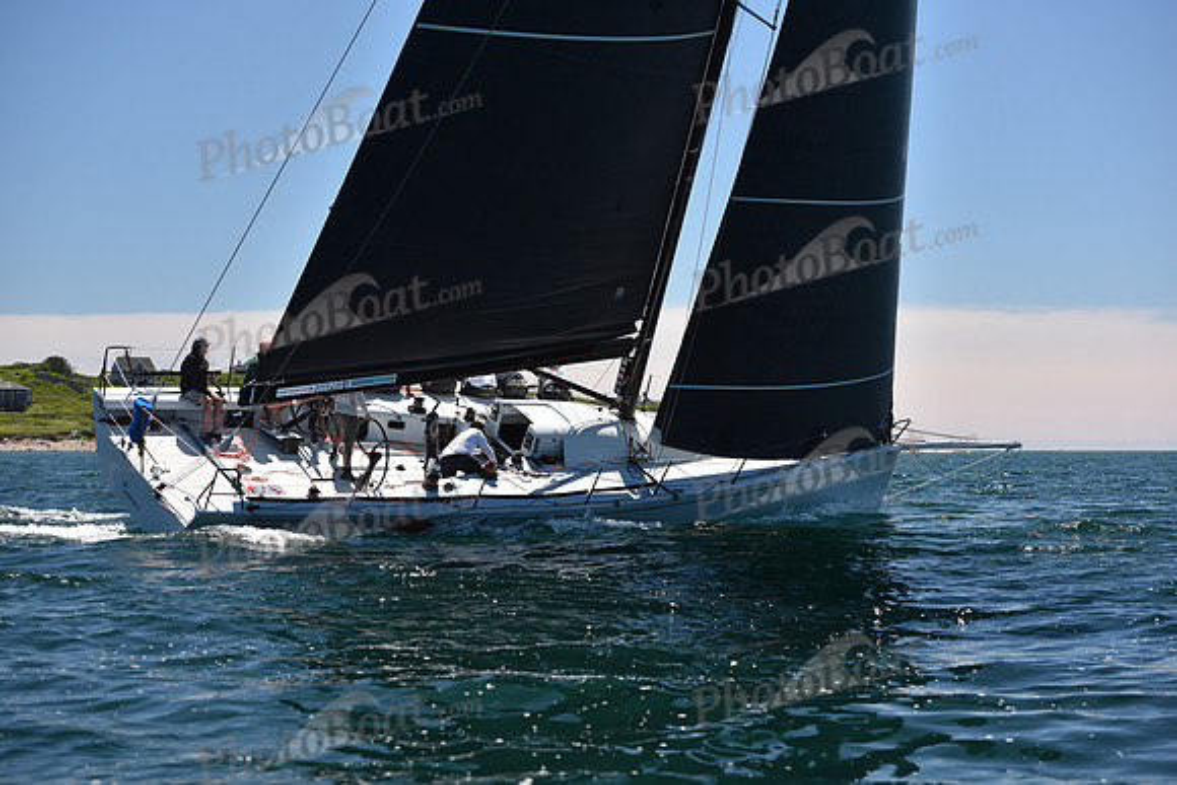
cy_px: 392
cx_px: 588
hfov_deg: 28.8
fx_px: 2289
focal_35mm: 70
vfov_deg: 19.5
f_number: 4.5
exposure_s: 1/800
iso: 250
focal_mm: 70
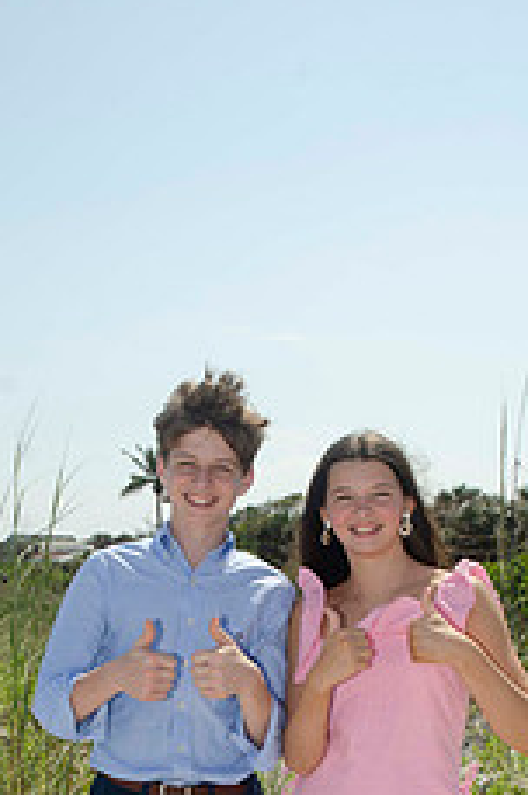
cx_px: 240
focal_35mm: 53
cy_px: 733
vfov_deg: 35.1
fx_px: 1169
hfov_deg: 25.4
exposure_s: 1/250
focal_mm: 18
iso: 100
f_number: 9
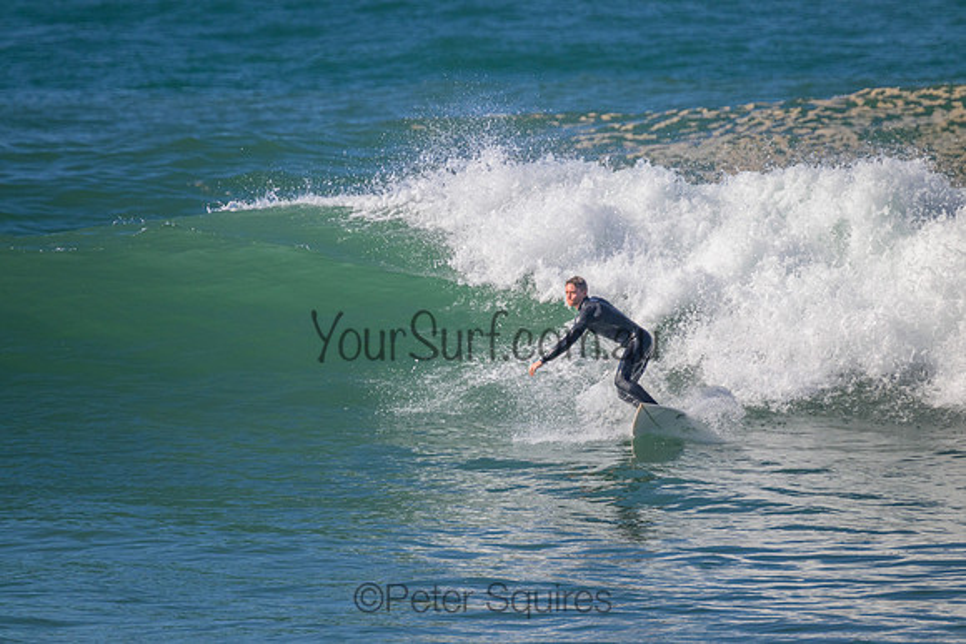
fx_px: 21471
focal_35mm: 800
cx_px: 483
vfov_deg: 1.7
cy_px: 322
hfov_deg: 2.6
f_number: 11
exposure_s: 1/2000
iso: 1000
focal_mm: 800
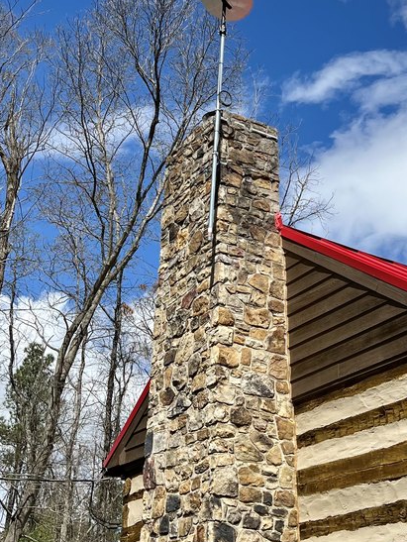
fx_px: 893
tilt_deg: +29.5
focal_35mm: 57
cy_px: 181
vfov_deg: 33.5
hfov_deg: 25.5
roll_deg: +1.0
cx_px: 283
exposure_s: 1/8000
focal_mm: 5.7
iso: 50
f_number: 1.5
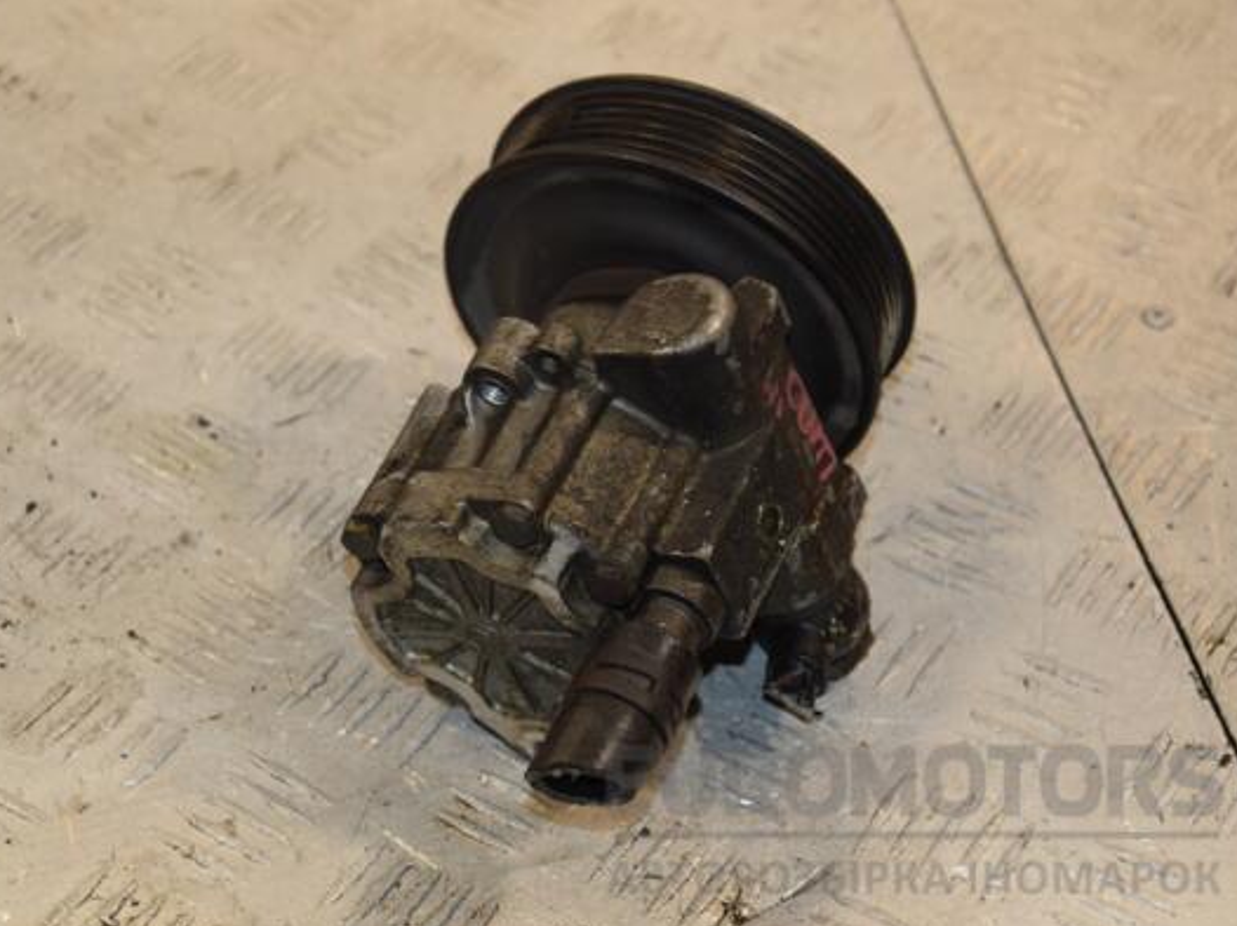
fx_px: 3643
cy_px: 468
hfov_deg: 19.3
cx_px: 562
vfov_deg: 14.5
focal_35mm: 102
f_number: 6.3
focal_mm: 62
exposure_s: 1/200
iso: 800
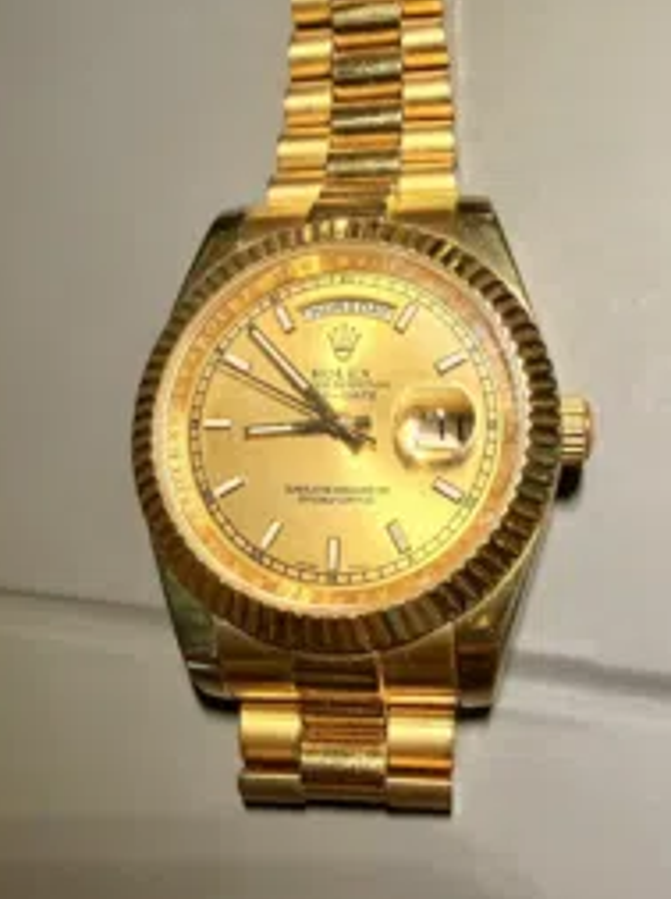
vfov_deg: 48.7
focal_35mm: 38
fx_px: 985
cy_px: 355
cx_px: 369
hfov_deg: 37.6
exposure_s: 1/121
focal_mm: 2.22
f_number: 2.2
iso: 320
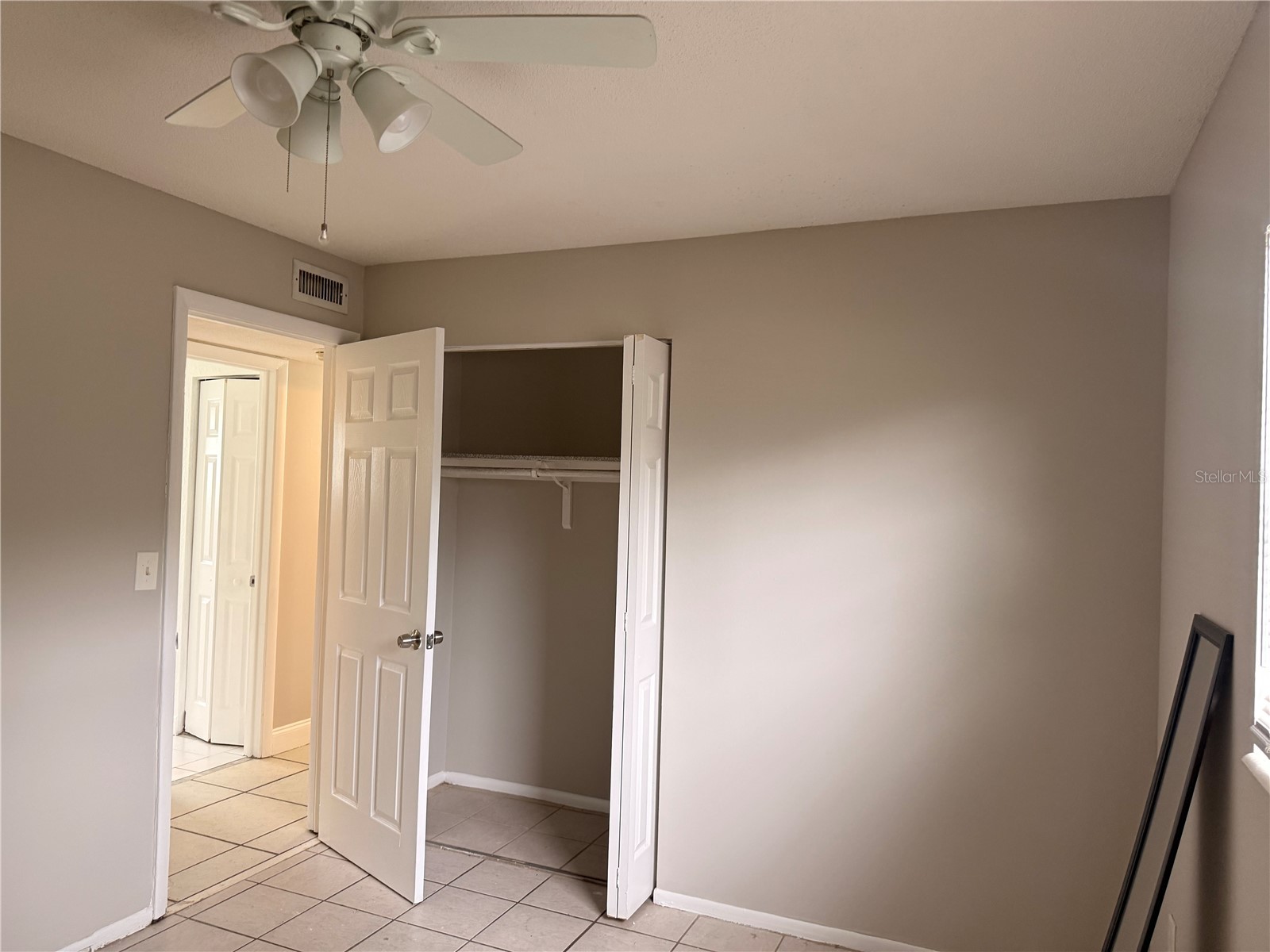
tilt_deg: +2.3
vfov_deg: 56.8
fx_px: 881
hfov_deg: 71.6
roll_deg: -1.0
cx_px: 635
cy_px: 476
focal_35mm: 24
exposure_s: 1/65
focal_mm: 6.76
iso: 200
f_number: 1.78
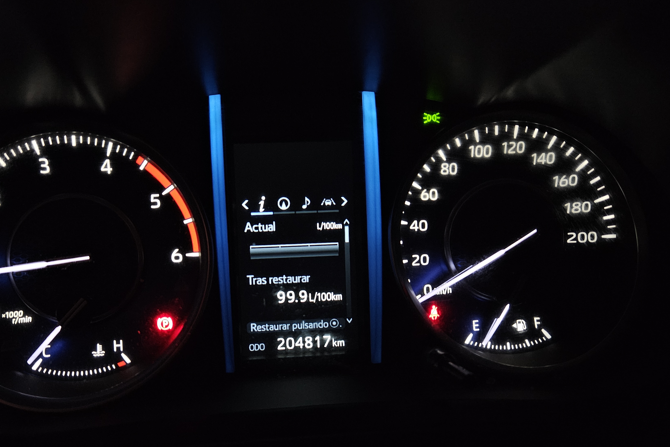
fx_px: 540
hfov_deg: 63.2
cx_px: 277
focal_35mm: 29
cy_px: 266
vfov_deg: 44.8
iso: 500
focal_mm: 5.4
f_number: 1.8
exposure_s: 1/50
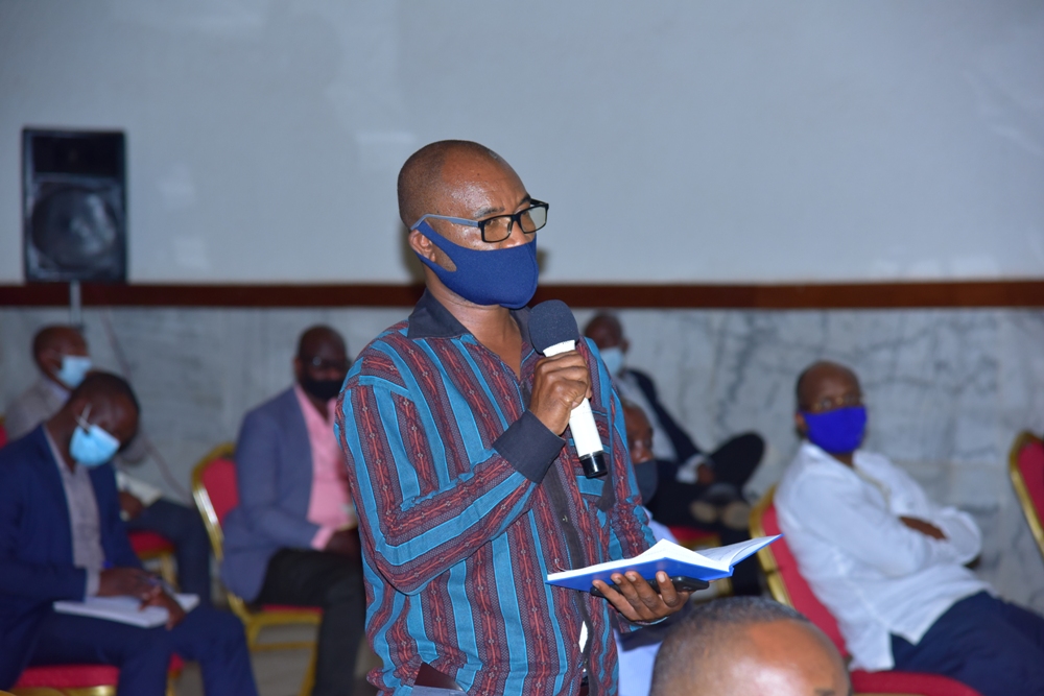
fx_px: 3045
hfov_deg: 19.5
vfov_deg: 13.0
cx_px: 522
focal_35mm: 105
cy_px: 348
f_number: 5
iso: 1000
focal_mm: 105
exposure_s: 1/125
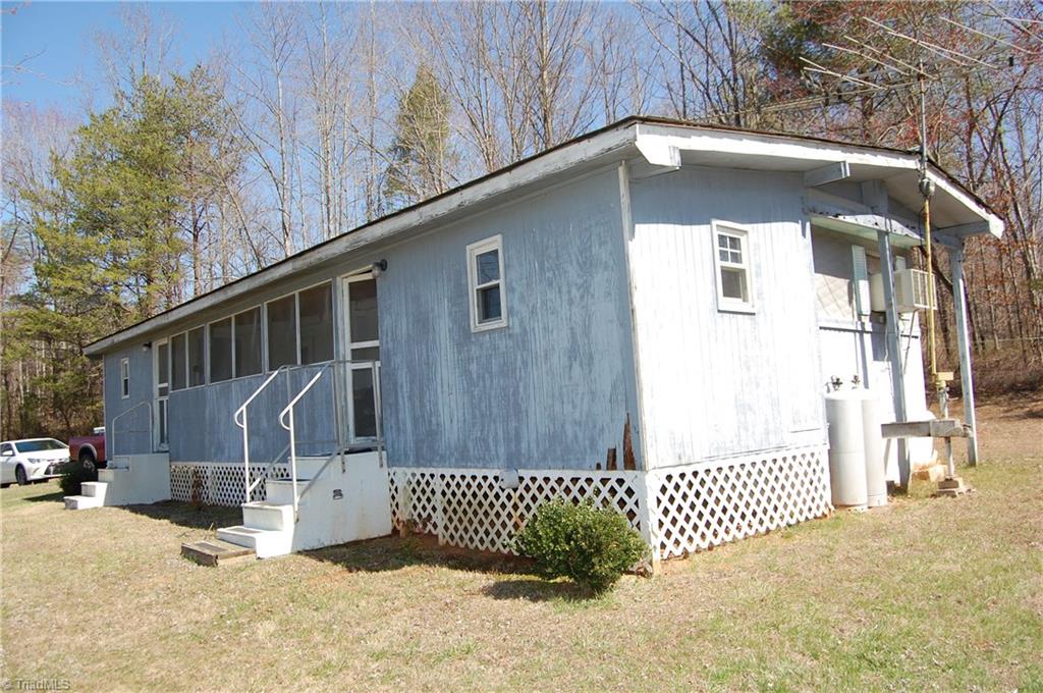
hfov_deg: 67.4
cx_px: 522
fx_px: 781
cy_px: 346
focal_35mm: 27
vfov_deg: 47.8
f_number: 5.6
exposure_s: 1/500
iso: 200
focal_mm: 18
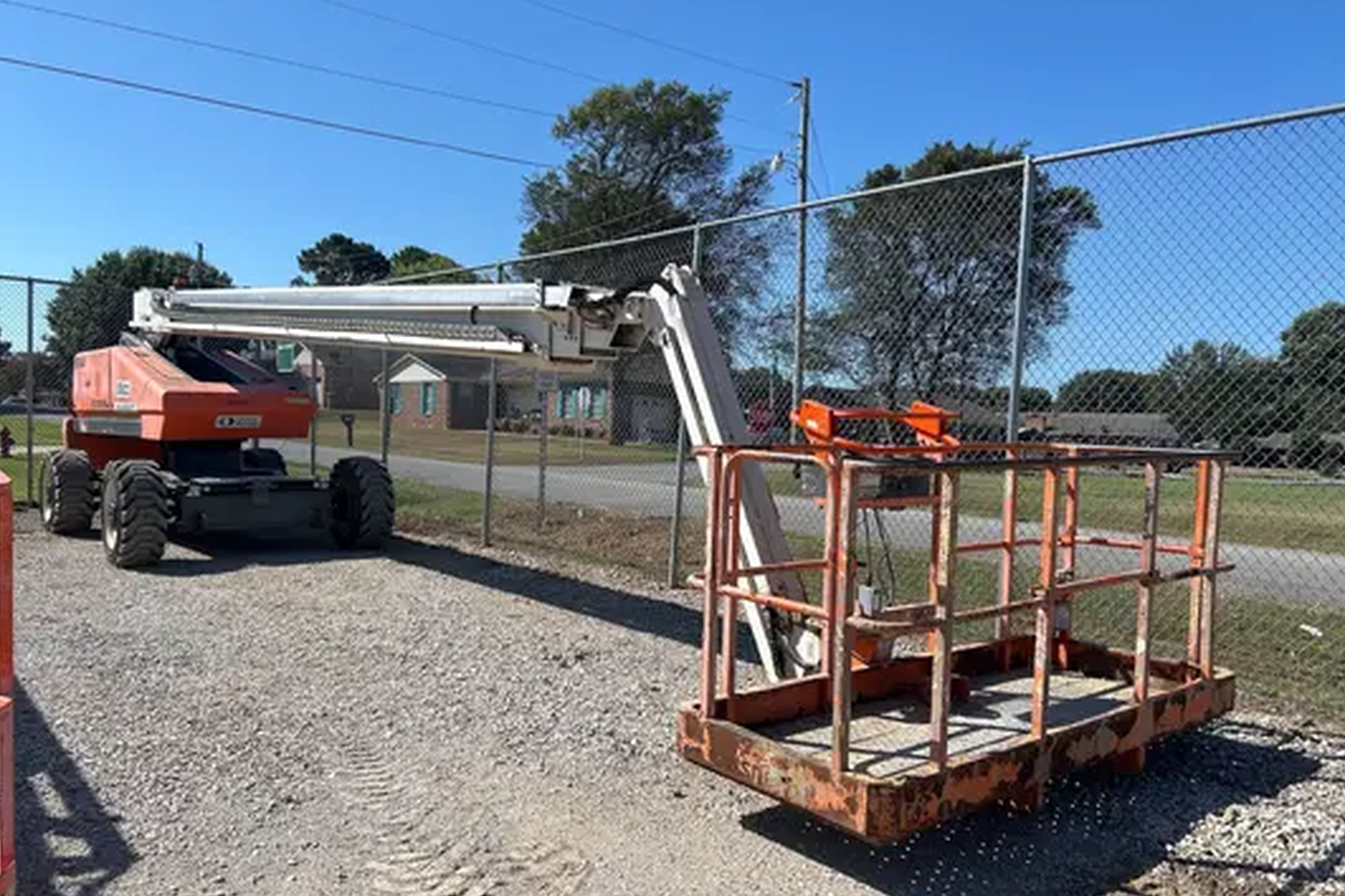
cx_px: 651
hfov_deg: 65.5
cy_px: 485
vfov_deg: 46.4
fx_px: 1046
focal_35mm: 28
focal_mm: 5.7
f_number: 1.5
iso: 50
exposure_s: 1/4444
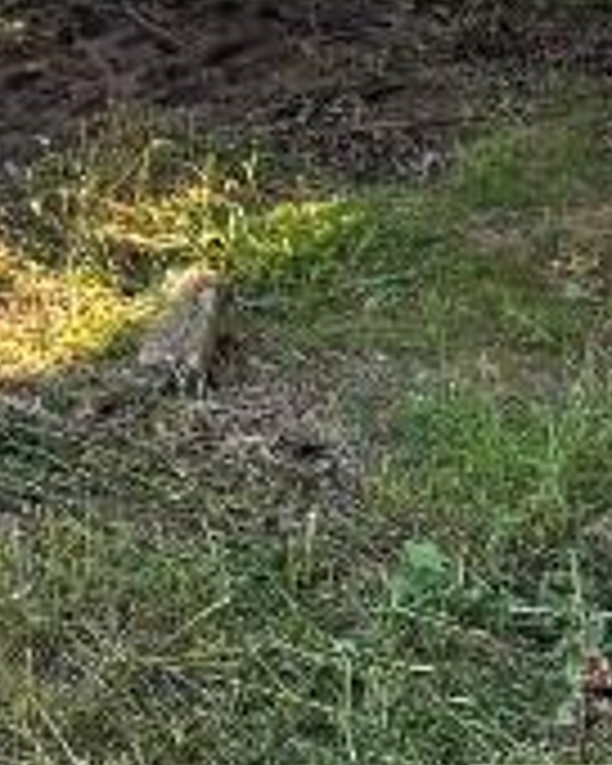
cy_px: -302
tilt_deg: -8.9
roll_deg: -2.5
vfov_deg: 12.1
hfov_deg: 9.7
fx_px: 3464
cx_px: -369
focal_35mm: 153
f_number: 1.6
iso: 80
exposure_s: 1/235
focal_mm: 5.96
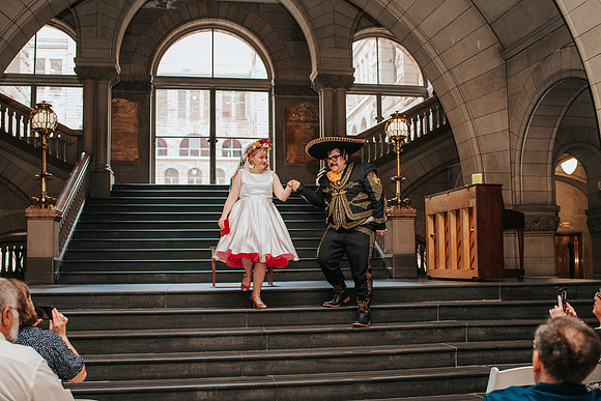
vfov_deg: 34.7
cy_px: 216
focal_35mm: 38
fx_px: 641
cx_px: 295
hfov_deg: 50.3
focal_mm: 35
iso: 1000
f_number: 3.2
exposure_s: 1/200
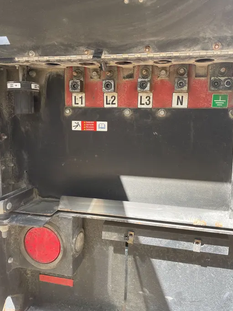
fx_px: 251
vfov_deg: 63.4
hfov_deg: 49.8
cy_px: 146
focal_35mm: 28
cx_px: 118
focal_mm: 4.2
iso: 40
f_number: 1.6
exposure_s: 1/243
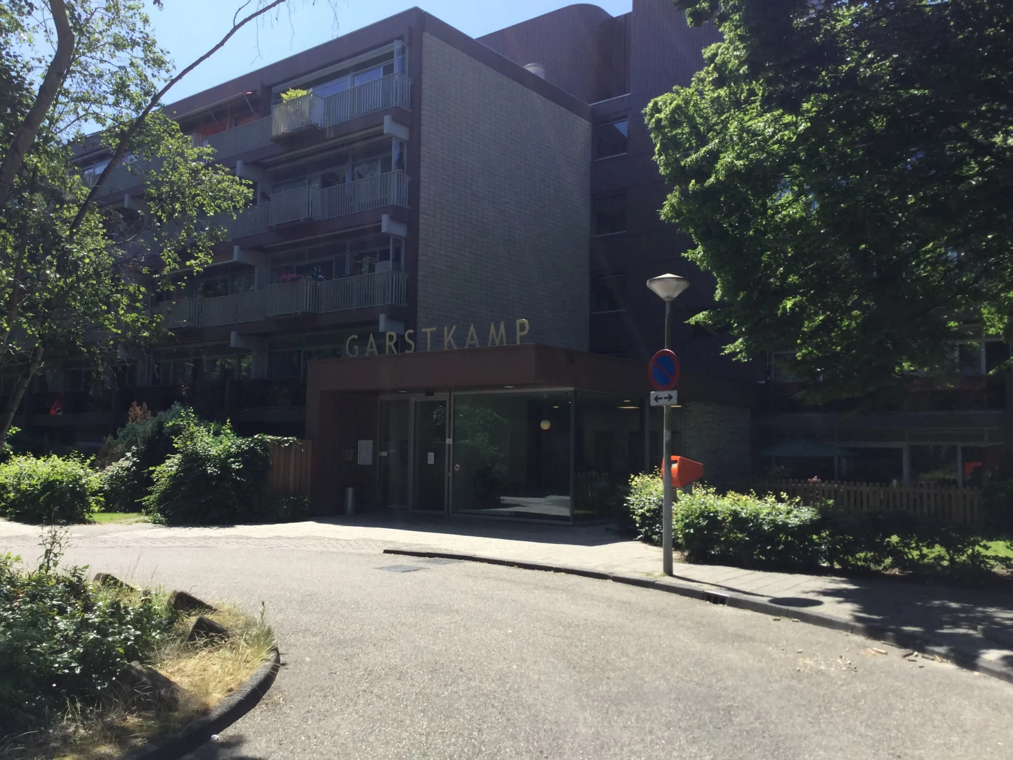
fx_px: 907
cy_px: 380
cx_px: 506
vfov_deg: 45.4
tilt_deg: +5.2
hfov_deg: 58.4
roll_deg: -0.6
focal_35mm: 31
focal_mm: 3.3
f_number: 2.4
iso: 25
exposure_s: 1/762
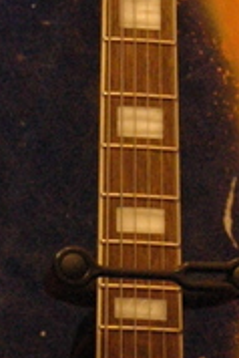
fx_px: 3409
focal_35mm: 343
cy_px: 515
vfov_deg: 5.9
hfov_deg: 4.0
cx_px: -241
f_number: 4.2
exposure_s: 1/15
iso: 1600
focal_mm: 34
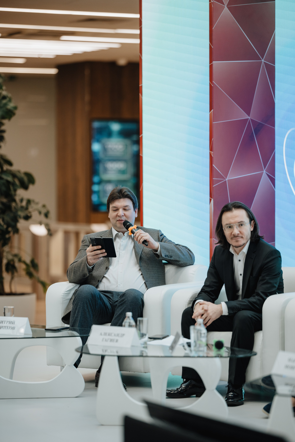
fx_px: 1659
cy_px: 221
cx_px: 148
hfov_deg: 10.2
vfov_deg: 15.2
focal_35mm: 135
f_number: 1.8
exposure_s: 1/500
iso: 640
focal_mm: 135
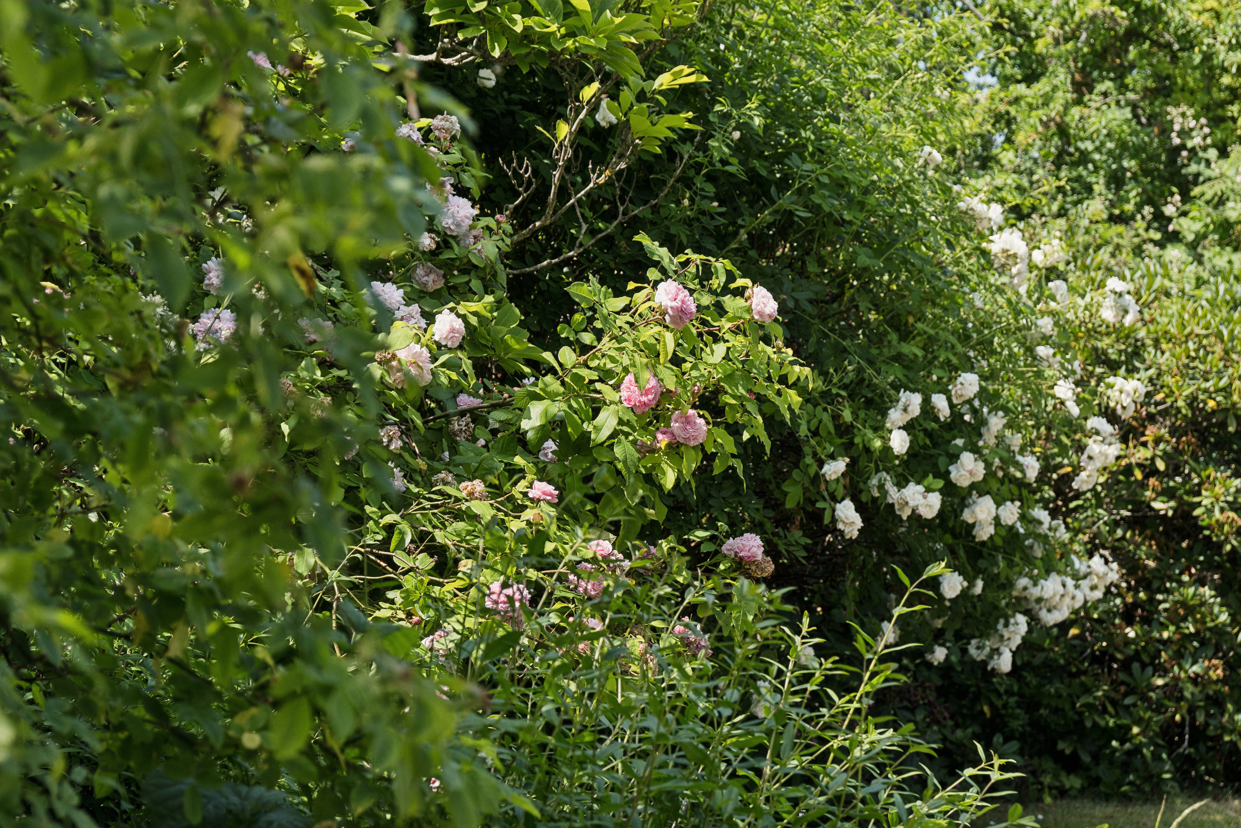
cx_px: 620
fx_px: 2482
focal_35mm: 72
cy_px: 414
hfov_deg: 28.1
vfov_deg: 18.9
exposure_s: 1/400
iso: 200
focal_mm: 48
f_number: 6.3
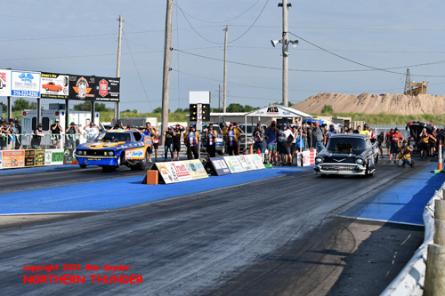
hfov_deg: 19.5
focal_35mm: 105
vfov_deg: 13.0
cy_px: 148
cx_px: 222
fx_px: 1297
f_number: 5.6
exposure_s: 1/1250
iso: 160
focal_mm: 70
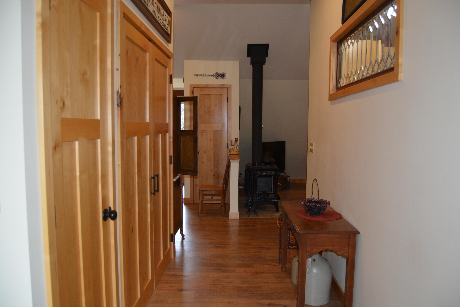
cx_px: 230
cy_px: 154
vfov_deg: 47.9
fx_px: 345
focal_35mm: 27
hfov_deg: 67.4
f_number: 3.5
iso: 900
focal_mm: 18
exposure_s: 1/60
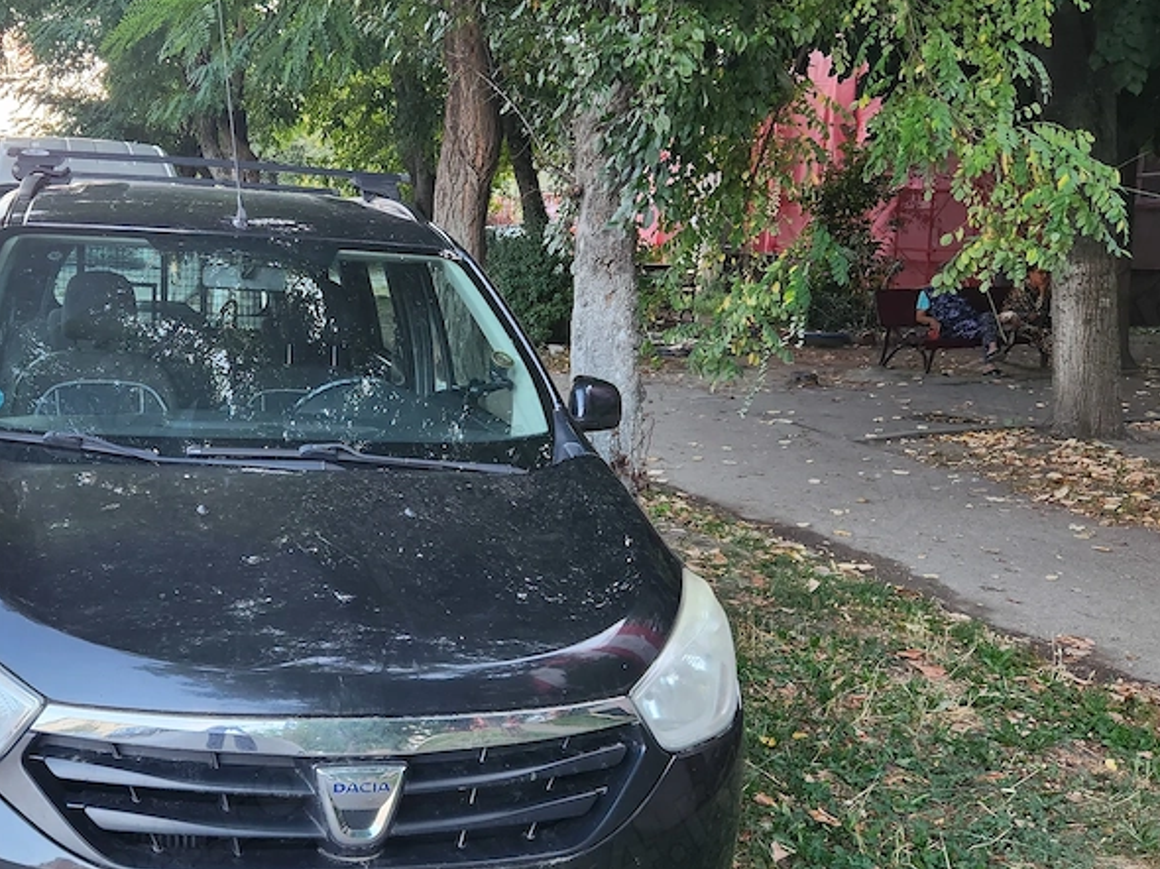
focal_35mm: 39
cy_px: 446
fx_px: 1306
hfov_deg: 46.6
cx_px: 326
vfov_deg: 36.8
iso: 125
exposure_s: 1/180
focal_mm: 5.4
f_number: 1.8
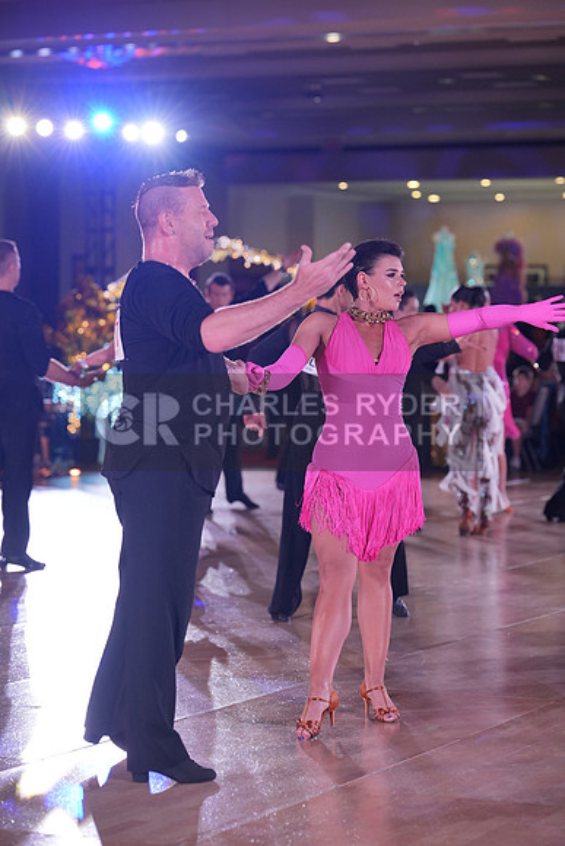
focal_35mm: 100
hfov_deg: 13.7
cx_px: 282
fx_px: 2353
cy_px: 423
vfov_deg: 20.4
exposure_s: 1/400
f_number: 3.5
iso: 1250
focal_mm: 100
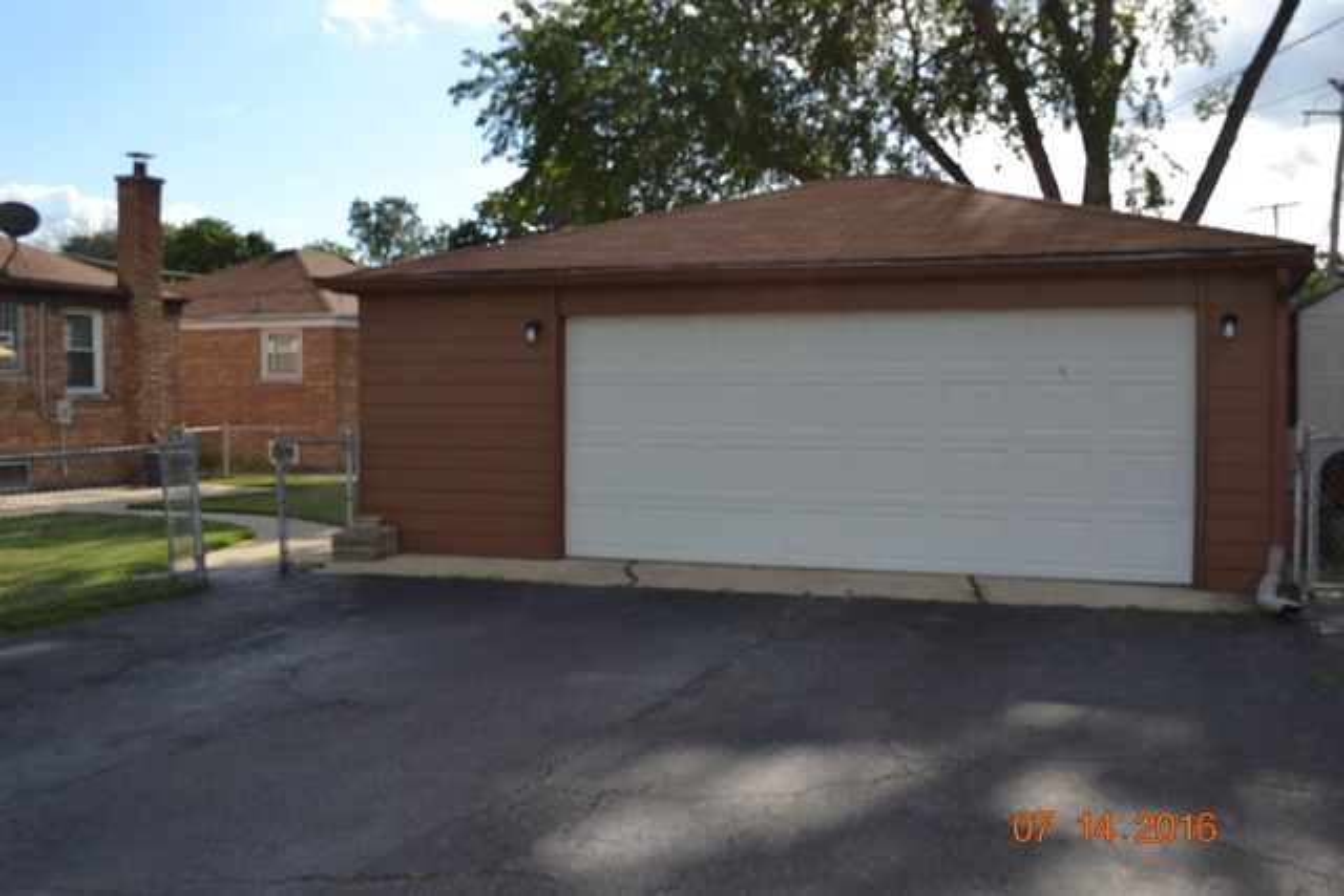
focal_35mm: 36
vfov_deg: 36.9
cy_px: 448
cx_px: 672
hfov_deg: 53.1
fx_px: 1344
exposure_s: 1/200
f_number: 7.1
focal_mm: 24
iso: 100
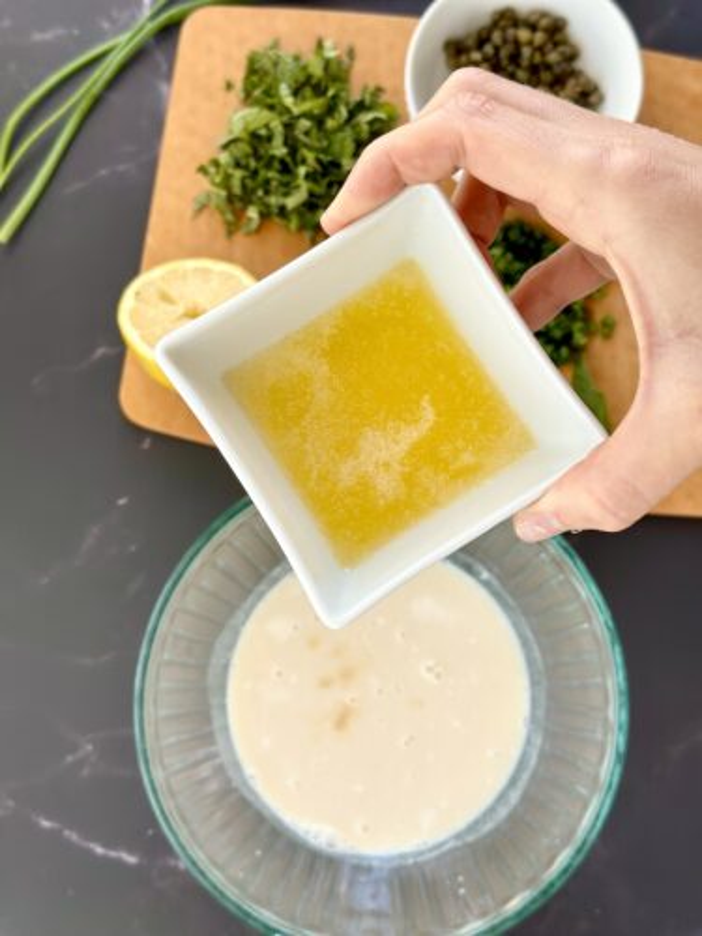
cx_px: 351
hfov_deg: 30.3
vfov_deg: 39.7
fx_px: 1298
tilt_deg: -81.8
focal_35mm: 48
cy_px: 468
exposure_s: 1/121
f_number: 1.78
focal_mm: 6.86
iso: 125
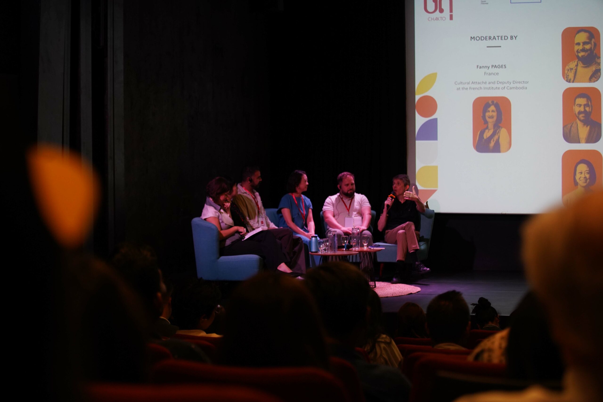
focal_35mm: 70
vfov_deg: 19.5
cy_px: 201
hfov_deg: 28.8
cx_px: 302
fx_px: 1172
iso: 2000
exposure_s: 1/100
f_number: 4
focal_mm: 70
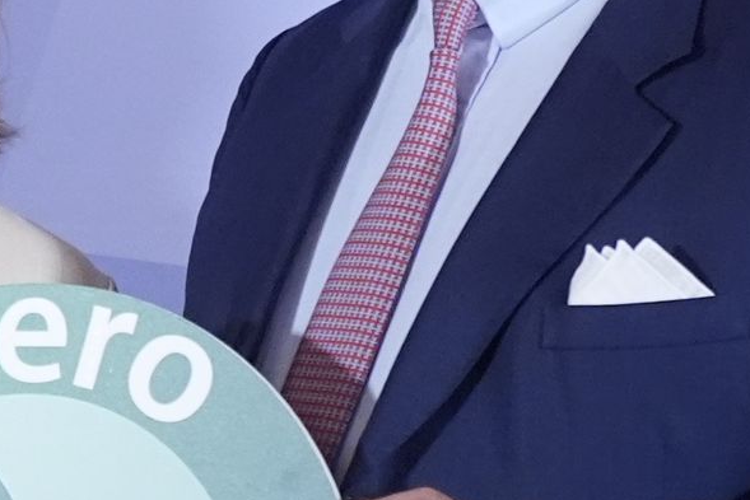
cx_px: -1006
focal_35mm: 224
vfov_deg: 6.1
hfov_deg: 8.5
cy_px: 512
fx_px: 4668
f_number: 2.8
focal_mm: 33
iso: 3200
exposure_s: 1/320
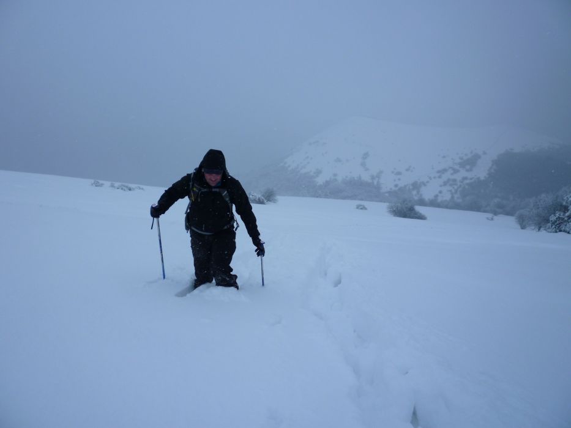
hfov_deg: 61.7
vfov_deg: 48.2
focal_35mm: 29
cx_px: 286
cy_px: 214
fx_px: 478
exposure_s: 1/500
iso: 80
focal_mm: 5.2
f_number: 3.3
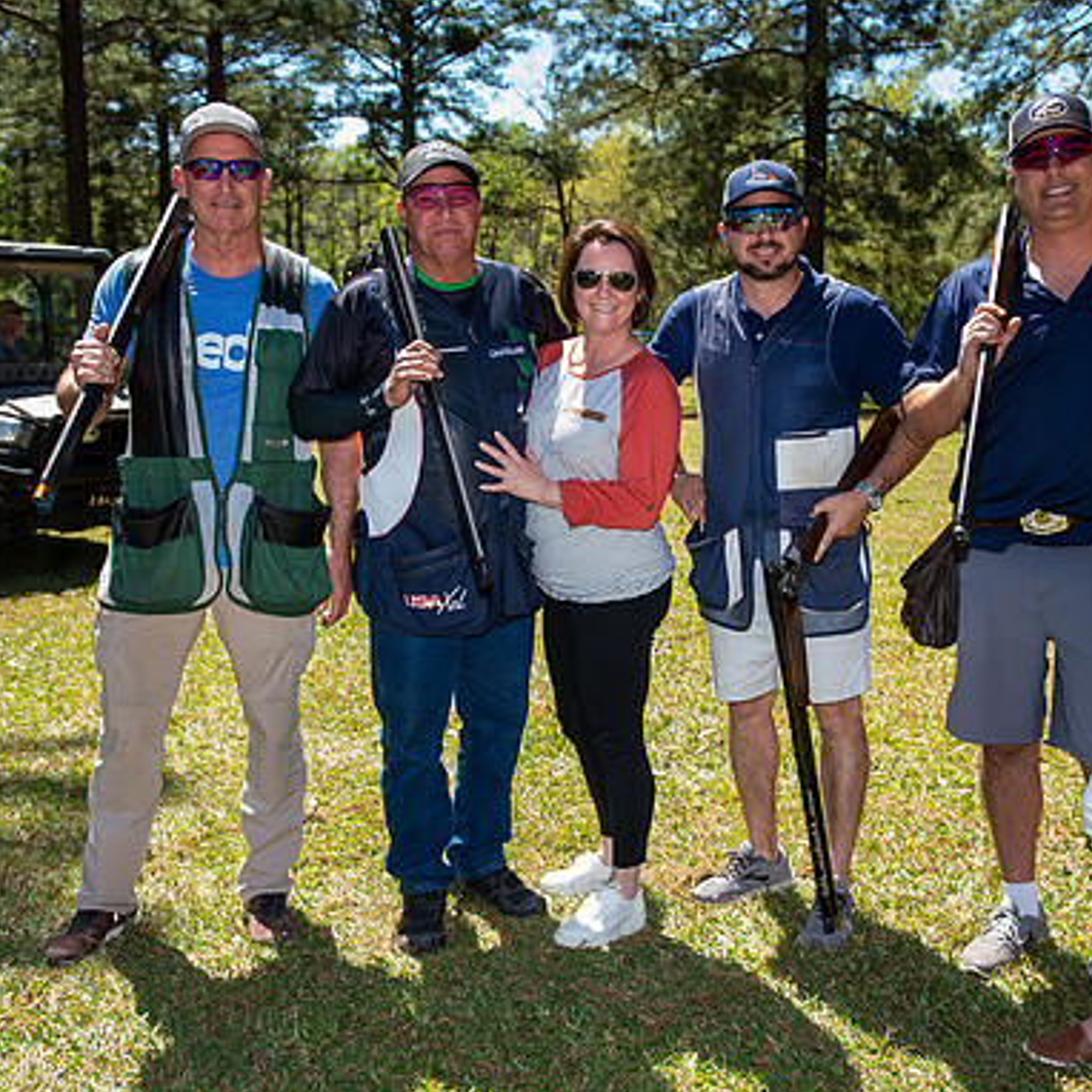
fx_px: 1428
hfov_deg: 41.8
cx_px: 615
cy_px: 549
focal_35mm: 40
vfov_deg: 41.9
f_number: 4.5
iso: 50
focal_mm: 31
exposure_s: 1/160
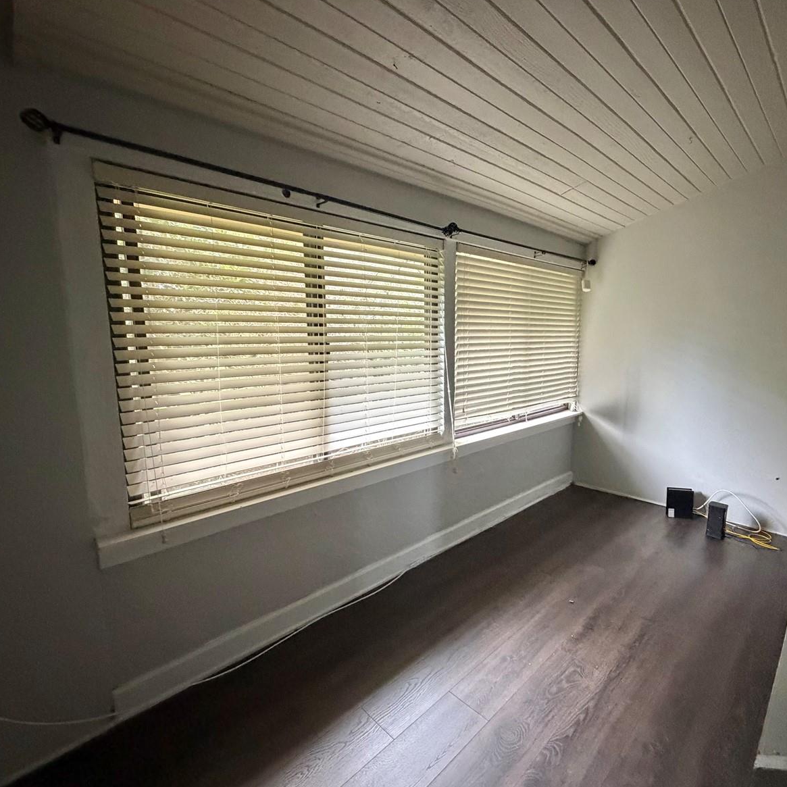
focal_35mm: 17
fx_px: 437
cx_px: 436
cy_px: 397
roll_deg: +0.1
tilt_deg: -7.8
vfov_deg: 84.0
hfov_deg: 83.7
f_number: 2.2
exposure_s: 1/60
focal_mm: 2.22
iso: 1000
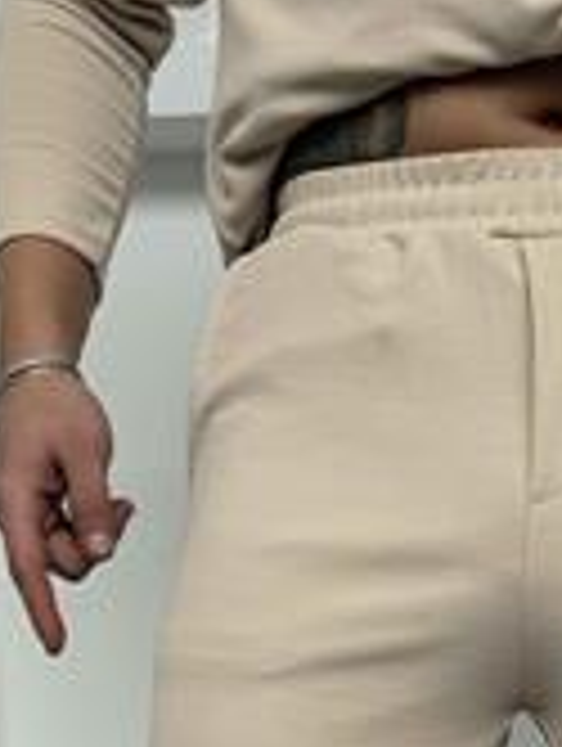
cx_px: 584
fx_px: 1663
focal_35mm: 77
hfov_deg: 18.6
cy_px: 1091
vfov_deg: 21.6
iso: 80
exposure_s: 1/2169
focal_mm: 6.76
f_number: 1.78
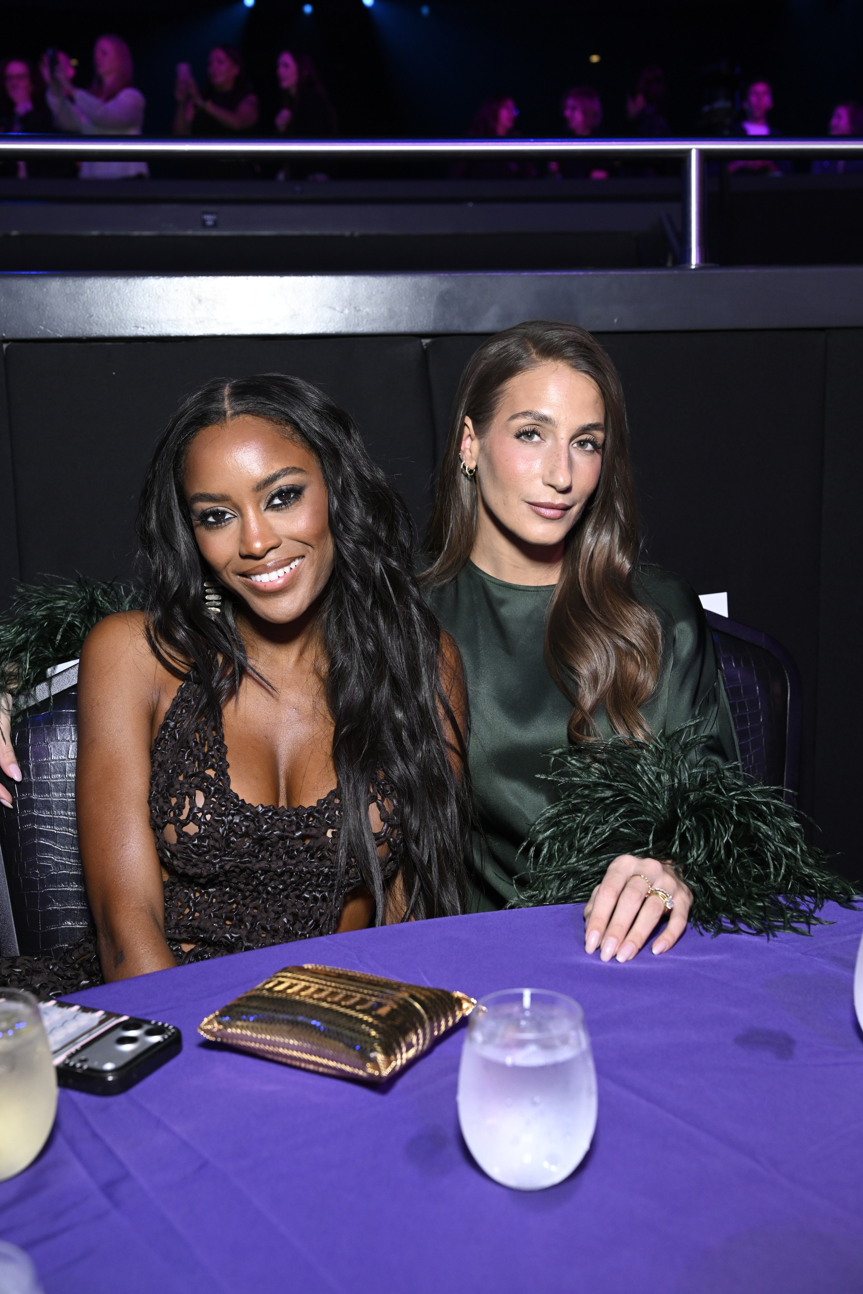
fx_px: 1294
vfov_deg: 53.1
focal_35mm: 36
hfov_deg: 36.9
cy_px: 647
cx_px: 432
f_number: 5.6
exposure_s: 1/100
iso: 1600
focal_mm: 36
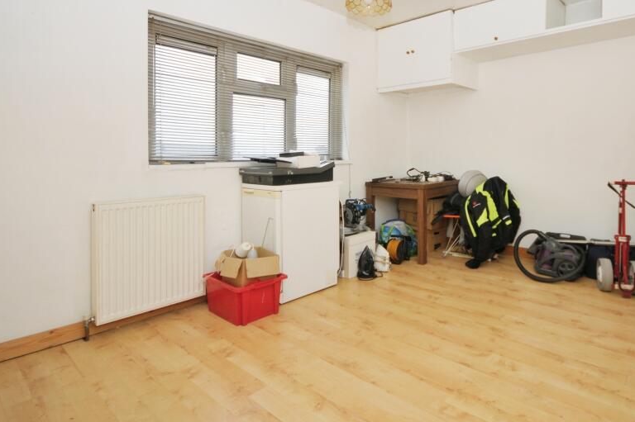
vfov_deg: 61.1
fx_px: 353
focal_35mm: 20
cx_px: 406
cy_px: 161
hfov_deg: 82.0
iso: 200
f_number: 5
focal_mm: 10
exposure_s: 1/60
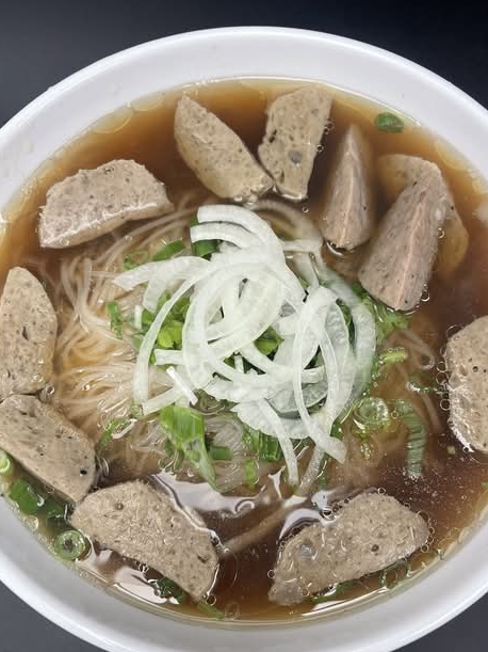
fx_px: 564
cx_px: 254
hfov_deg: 46.8
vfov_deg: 59.7
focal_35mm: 30
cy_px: 372
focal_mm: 5.1
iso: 100
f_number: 1.6
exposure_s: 1/120
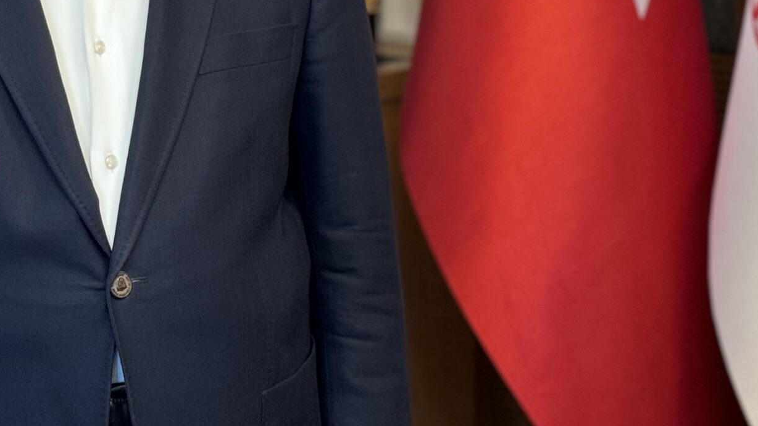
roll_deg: +0.8
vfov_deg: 10.9
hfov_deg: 19.5
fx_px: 2191
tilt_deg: -5.1
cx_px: 219
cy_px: -66
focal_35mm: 109
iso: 200
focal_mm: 6.76
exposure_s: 1/33
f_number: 1.78
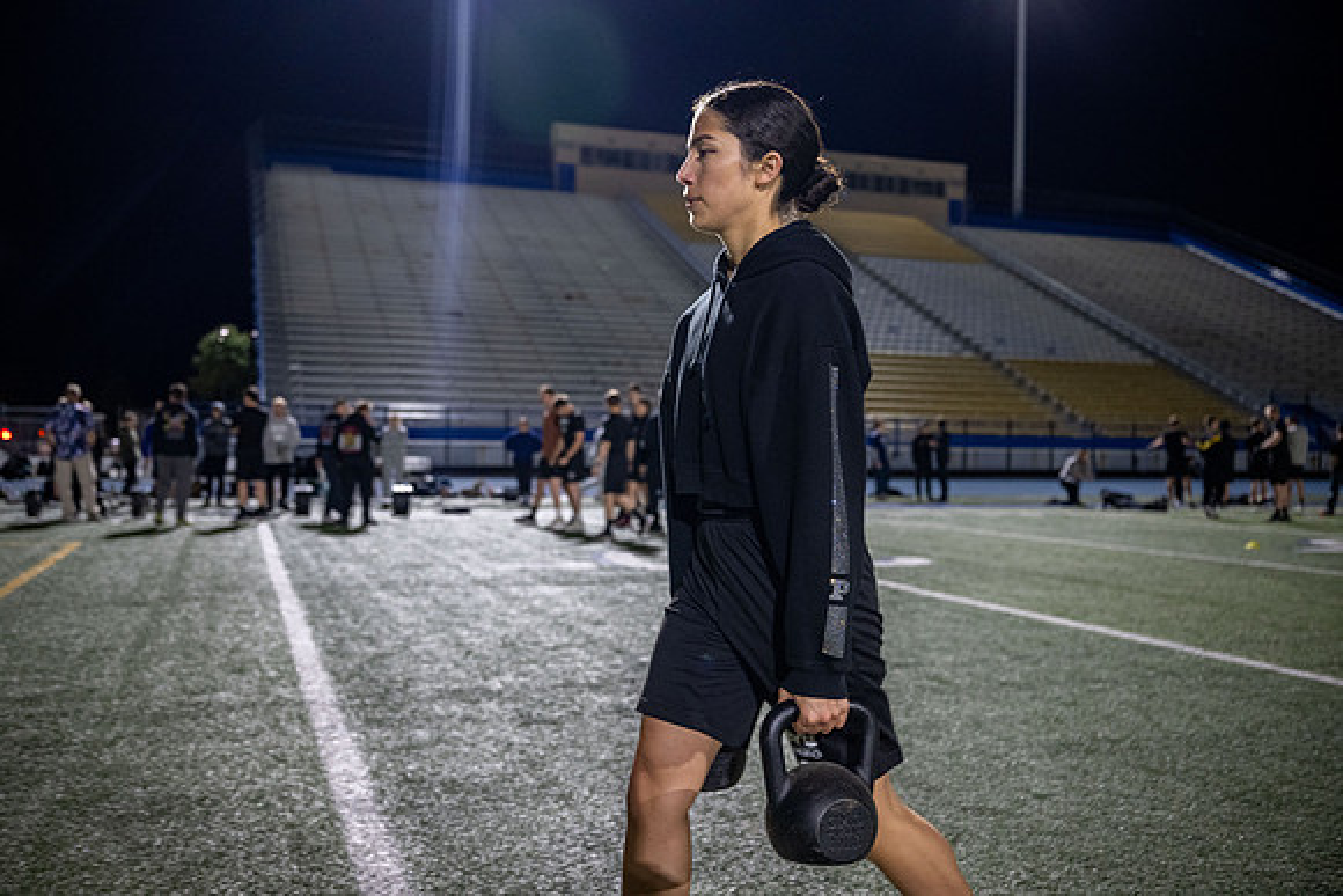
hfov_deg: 58.0
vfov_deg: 40.6
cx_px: 672
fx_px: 1213
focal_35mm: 32
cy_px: 448
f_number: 2.8
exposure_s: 1/200
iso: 2000
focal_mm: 32.5
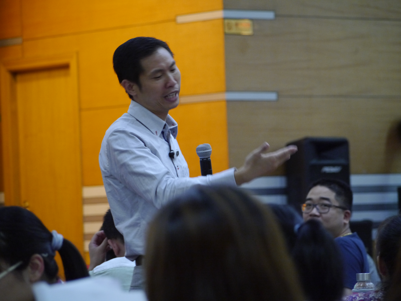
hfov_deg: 9.6
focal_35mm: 206
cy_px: 150
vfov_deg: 7.2
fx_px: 2387
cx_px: 200
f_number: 4.7
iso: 1600
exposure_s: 1/15
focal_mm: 103
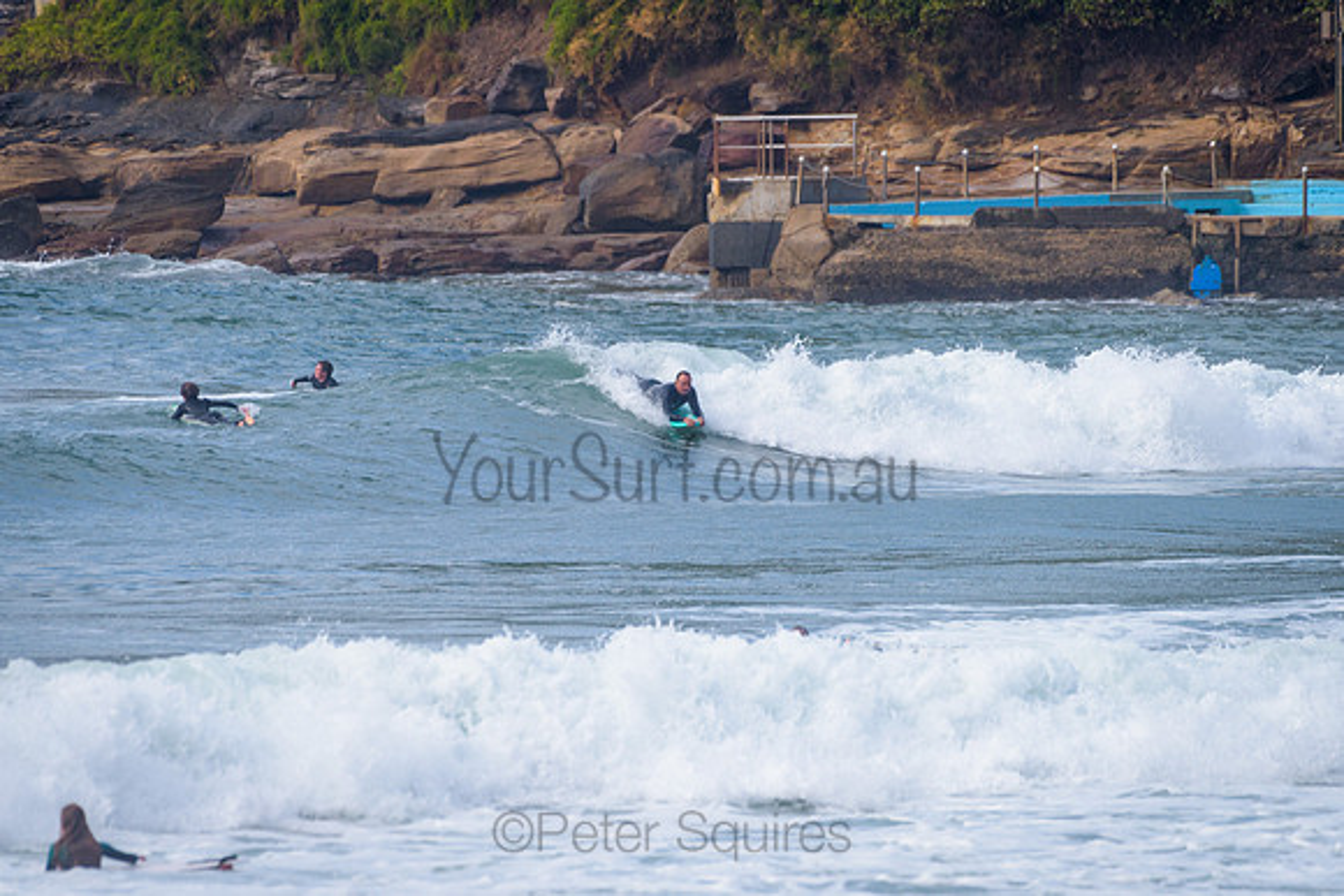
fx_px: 22882
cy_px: 448
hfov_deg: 3.4
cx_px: 672
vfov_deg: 2.2
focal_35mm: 613
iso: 280
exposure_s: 1/2000
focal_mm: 500
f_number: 5.6
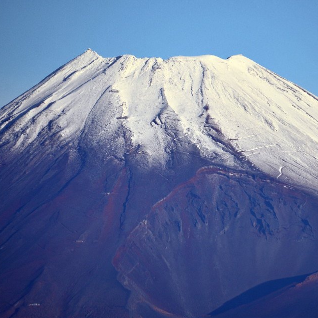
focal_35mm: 960
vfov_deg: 1.8
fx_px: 9978
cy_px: 159
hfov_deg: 1.8
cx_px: 226
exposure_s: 1/500
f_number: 8
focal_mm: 500
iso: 100
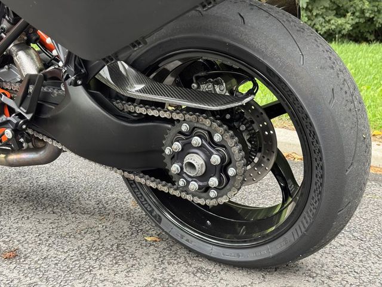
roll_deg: -0.8
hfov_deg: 39.7
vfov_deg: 30.3
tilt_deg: -13.5
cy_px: 144
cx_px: 191
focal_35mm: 48
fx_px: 530
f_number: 1.78
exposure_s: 1/60
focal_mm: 6.76
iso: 160
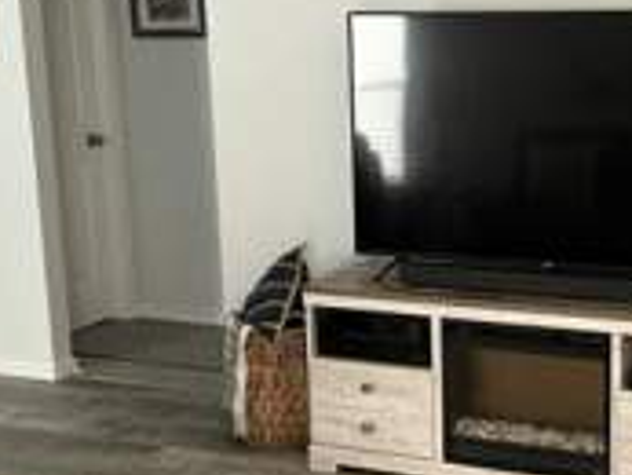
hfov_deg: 26.6
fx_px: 1315
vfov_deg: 20.4
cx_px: 482
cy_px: 280
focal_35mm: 72
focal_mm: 5.7
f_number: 1.5
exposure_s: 1/60
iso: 125
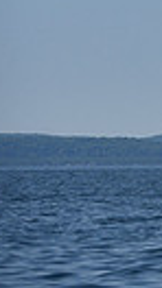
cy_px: -40
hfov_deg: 2.2
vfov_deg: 3.9
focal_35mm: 552
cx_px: 620
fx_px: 4226
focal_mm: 120
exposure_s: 1/800
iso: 250
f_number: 6.3
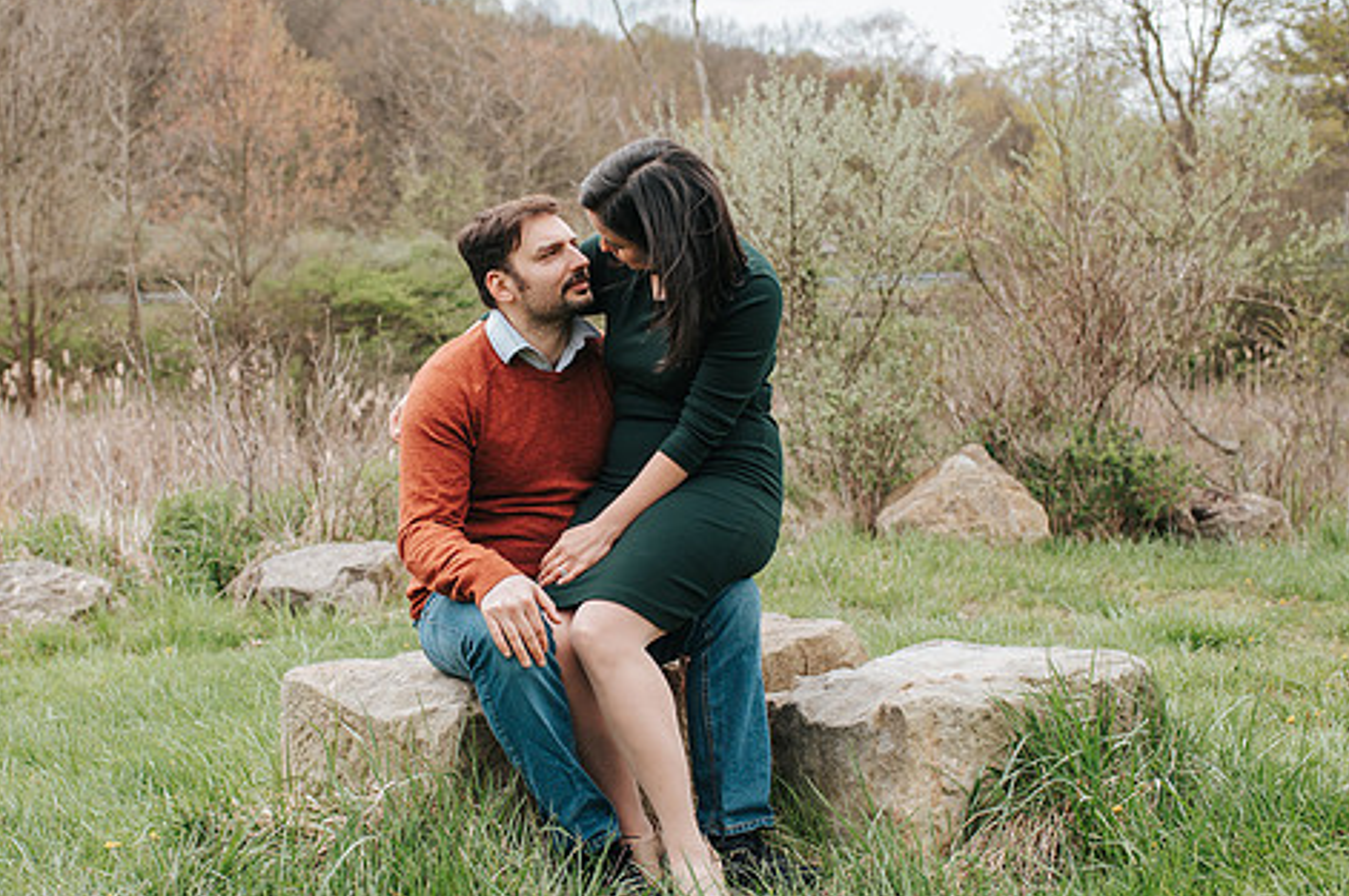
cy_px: 467
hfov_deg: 42.6
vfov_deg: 29.2
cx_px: 543
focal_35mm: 46
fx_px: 1722
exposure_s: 1/500
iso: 160
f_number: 3.2
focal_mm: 35
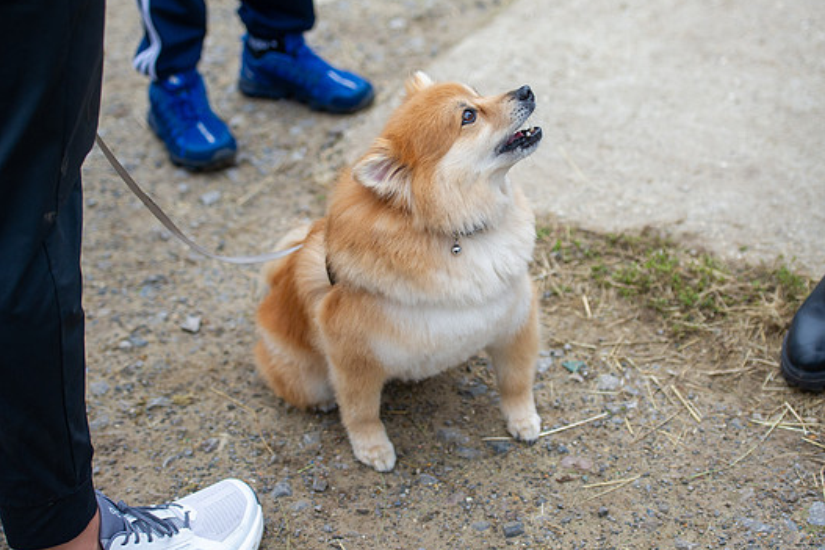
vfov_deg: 17.7
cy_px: 270
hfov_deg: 26.3
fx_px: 1764
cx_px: 452
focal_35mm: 77
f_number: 2.8
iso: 500
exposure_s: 1/500
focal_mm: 70
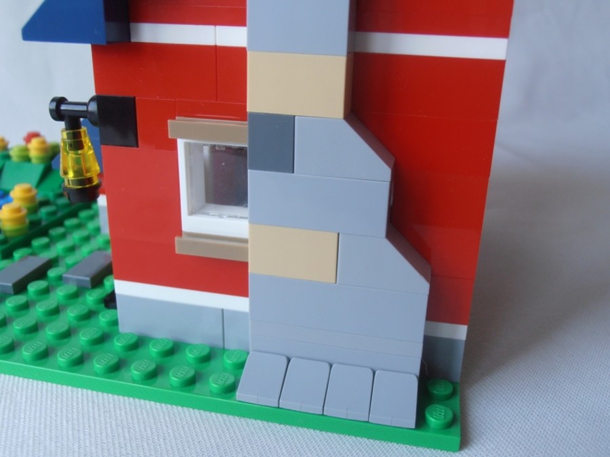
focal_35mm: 37
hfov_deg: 50.1
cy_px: 228
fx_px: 652
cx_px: 305
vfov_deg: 38.7
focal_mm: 6.61
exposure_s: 1/40
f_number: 3.9
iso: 100
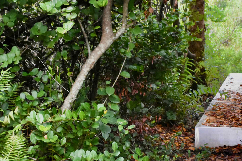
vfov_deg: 17.0
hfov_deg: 25.0
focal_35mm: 80
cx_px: 190
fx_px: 538
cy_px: 52
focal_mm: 28
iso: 6400
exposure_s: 1/250
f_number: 8
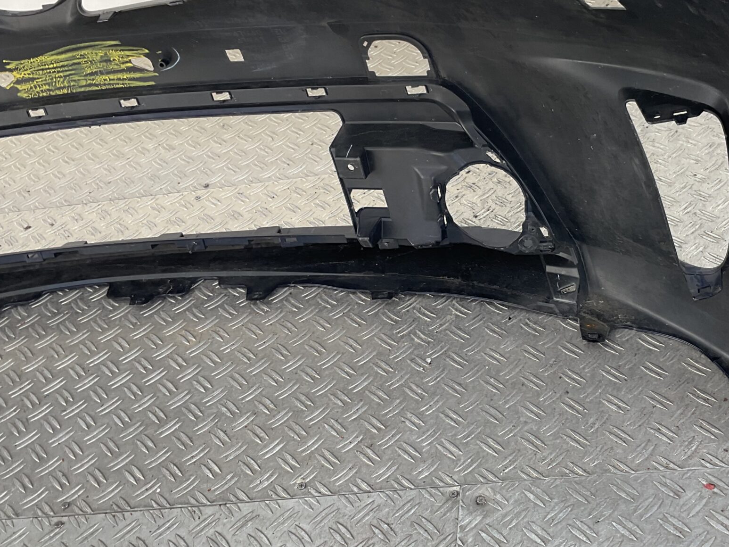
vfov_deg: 30.2
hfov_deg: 39.4
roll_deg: +12.6
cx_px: 464
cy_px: 241
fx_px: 1011
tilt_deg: -37.5
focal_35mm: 48
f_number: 1.8
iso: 16
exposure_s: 1/106
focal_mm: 3
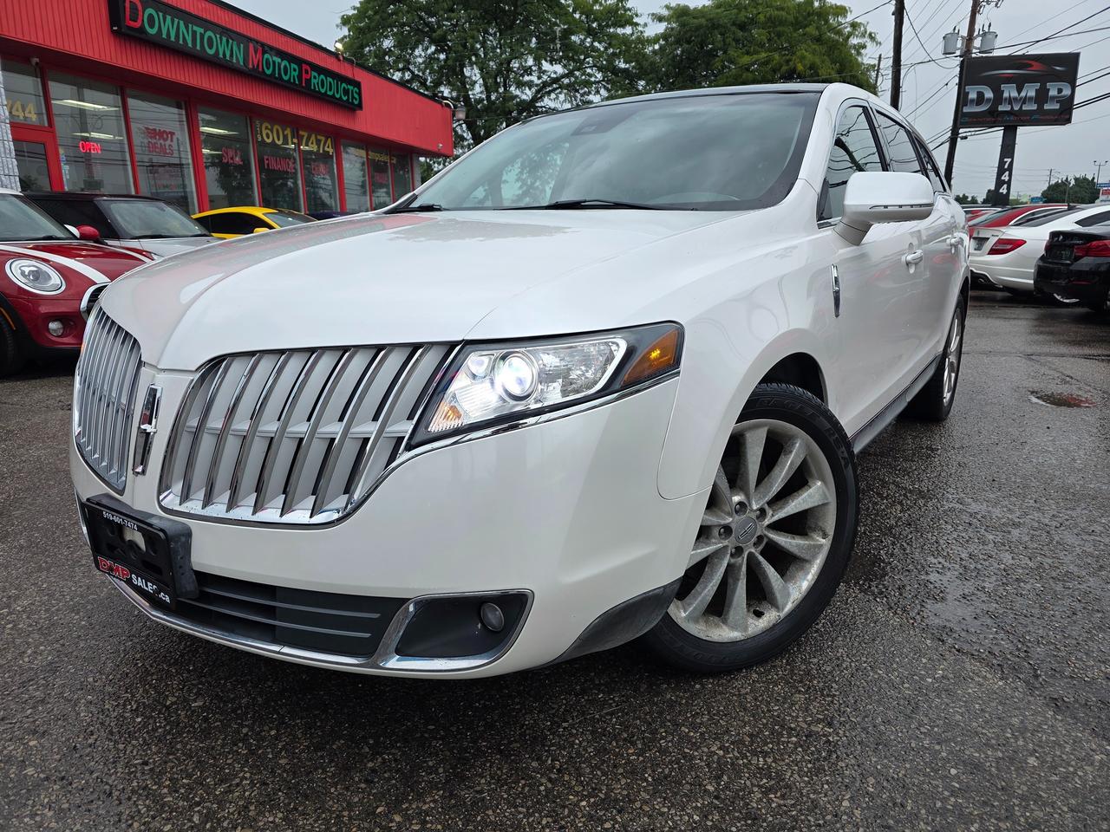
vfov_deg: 58.9
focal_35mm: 23
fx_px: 738
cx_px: 555
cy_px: 416
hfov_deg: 73.9
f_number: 1.7
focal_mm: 6.3
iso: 12
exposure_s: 1/143
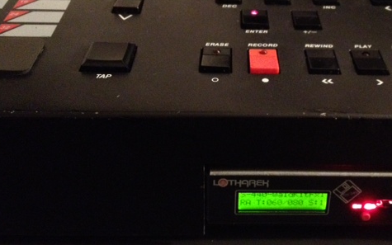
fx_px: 534
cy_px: 74
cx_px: 253
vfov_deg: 25.6
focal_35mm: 50
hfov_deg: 39.9
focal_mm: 4.28
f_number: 2.4
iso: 800
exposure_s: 1/15
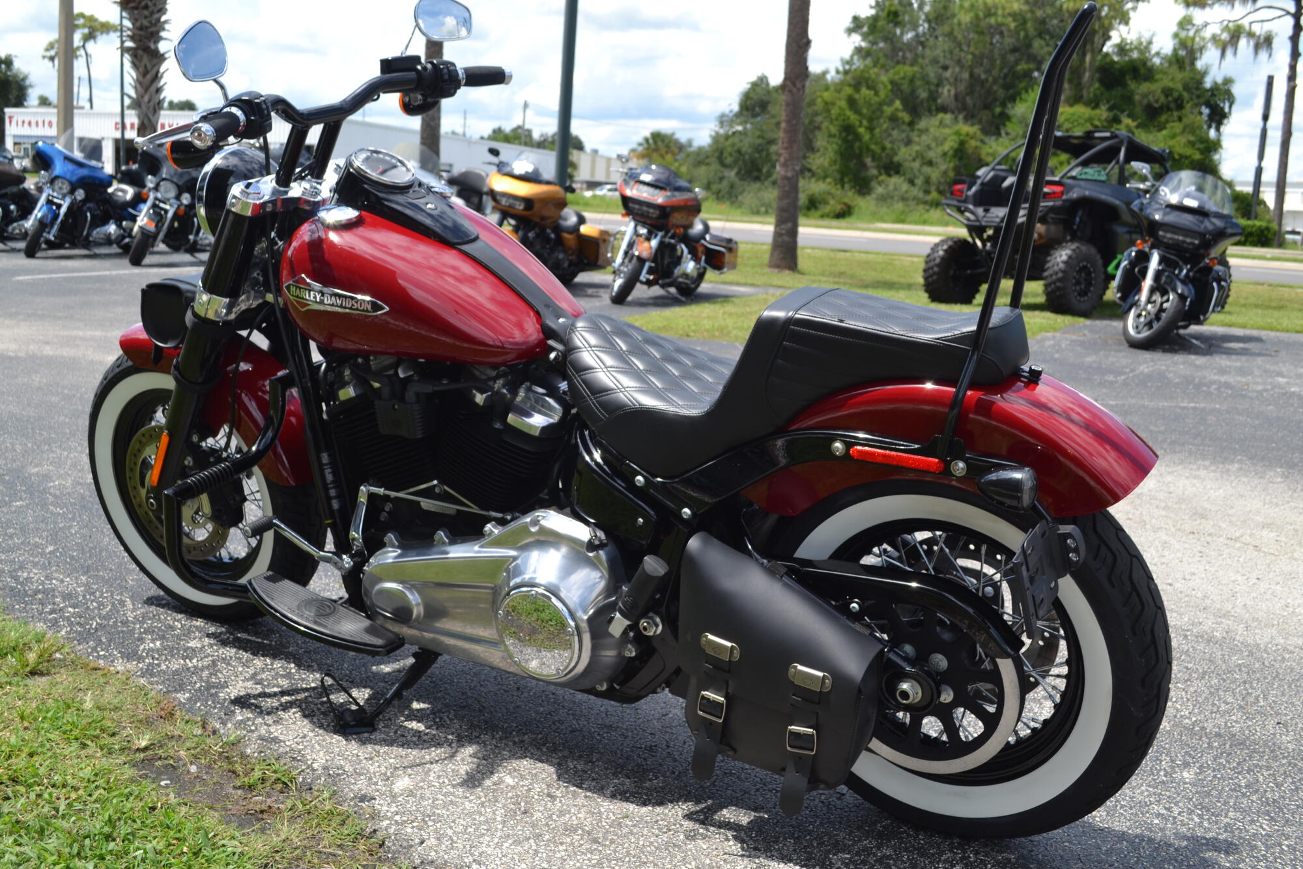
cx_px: 652
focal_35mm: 39
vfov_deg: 34.2
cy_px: 434
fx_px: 1411
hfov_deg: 49.6
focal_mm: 26
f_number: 7.1
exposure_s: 1/200
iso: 100
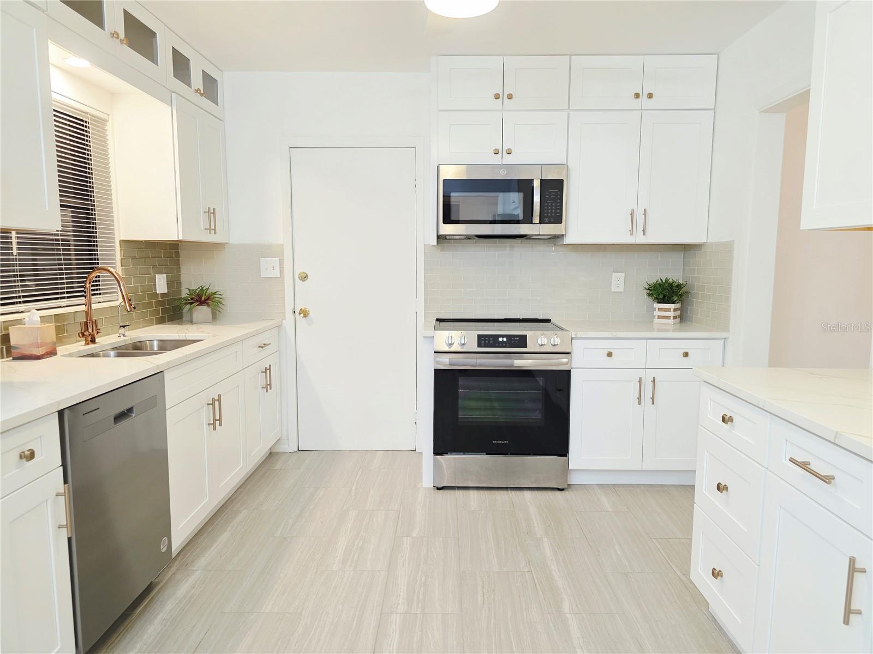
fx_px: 580
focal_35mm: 23
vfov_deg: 58.9
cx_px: 436
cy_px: 327
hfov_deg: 73.9
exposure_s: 1/100
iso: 400
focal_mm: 6.3
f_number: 1.7
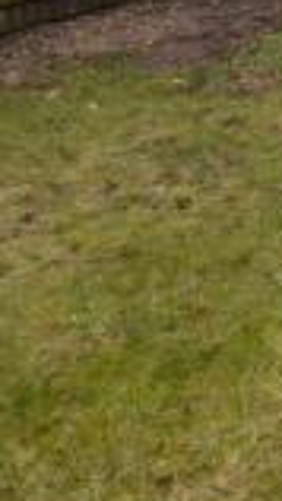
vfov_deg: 30.3
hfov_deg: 15.2
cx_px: 558
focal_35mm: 65
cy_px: 13
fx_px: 863
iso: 800
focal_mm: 10
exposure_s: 1/125
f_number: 7.1
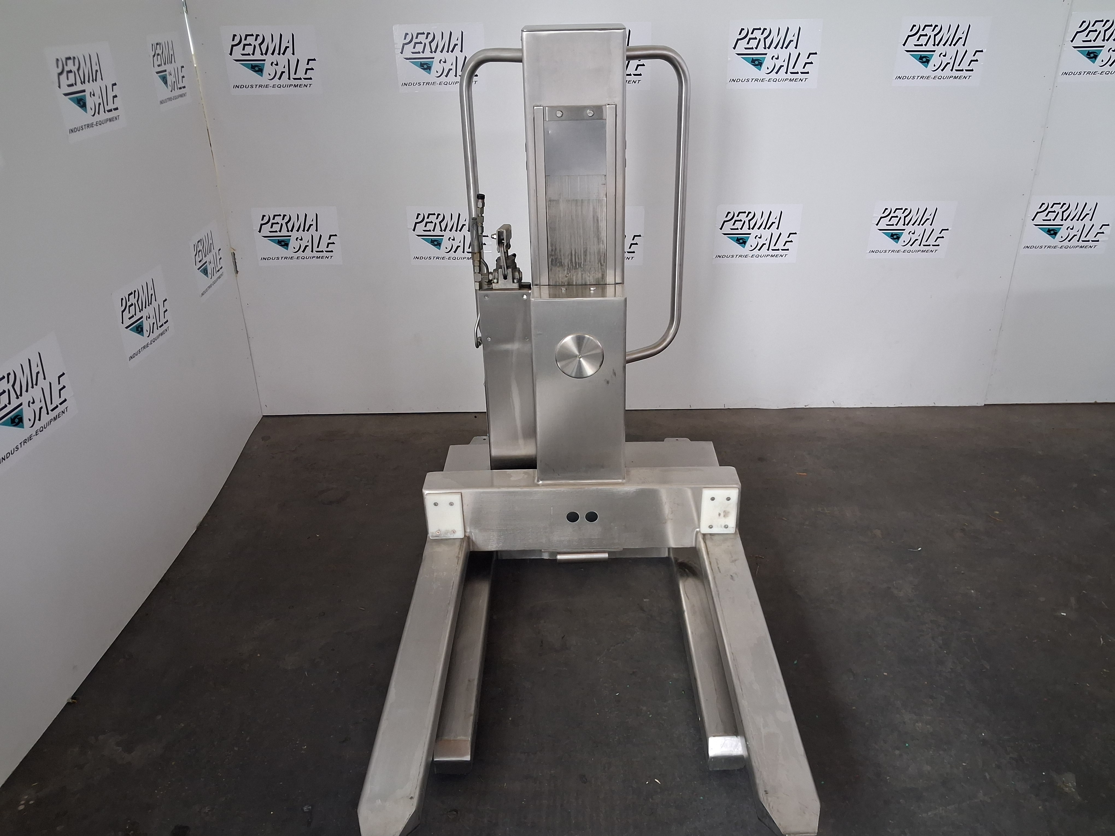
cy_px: 418
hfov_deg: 65.3
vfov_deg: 51.4
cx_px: 558
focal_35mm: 27
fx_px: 870
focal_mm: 4
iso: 500
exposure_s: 1/50
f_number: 1.8
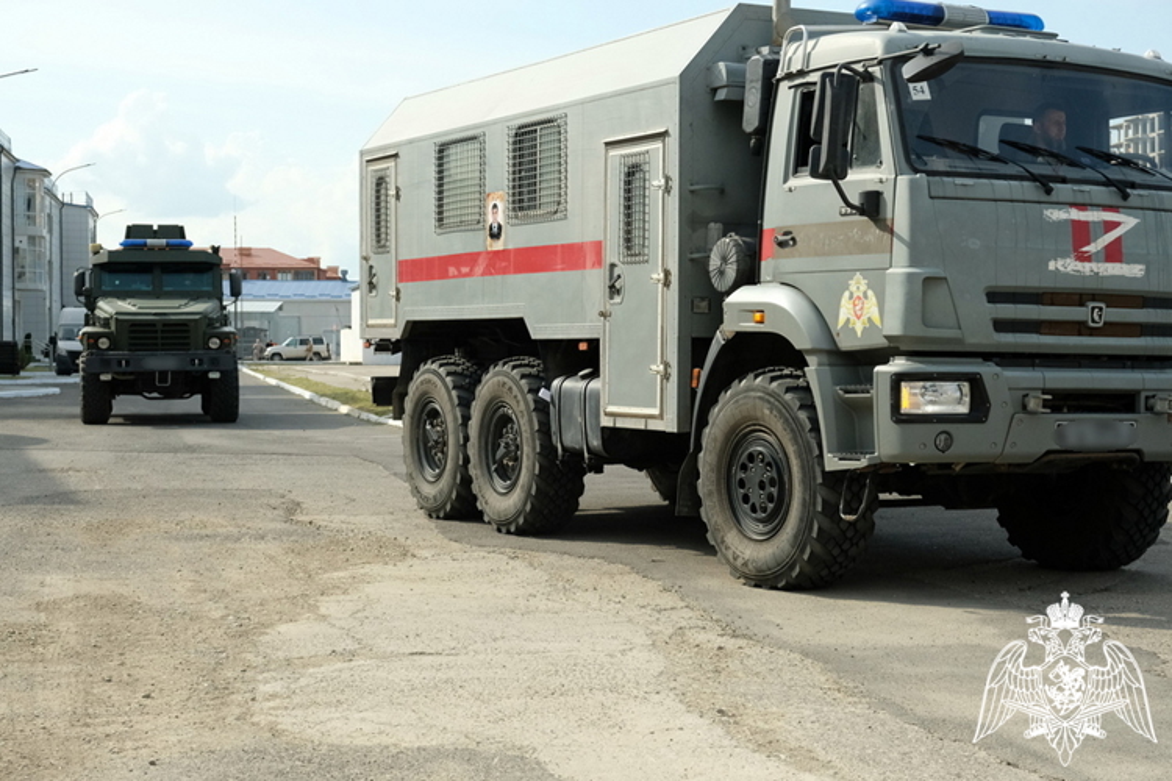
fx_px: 1921
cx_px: 586
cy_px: 390
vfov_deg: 23.0
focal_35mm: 59
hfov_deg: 33.9
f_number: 5.6
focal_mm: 39
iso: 1600
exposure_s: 1/4000
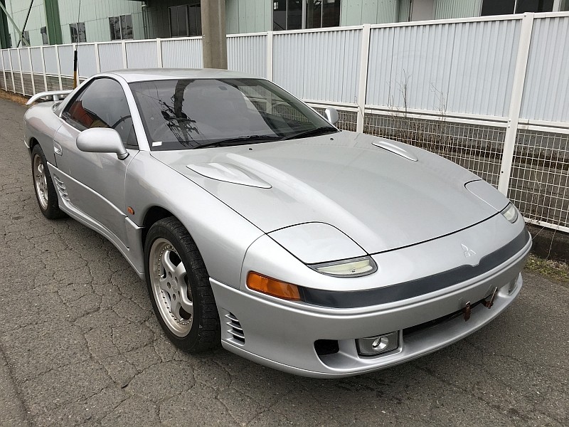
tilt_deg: -15.9
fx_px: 477
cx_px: 284
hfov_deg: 61.7
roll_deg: -1.2
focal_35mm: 29
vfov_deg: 48.2
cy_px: 214
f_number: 2.2
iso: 25
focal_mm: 4.15
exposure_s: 1/181
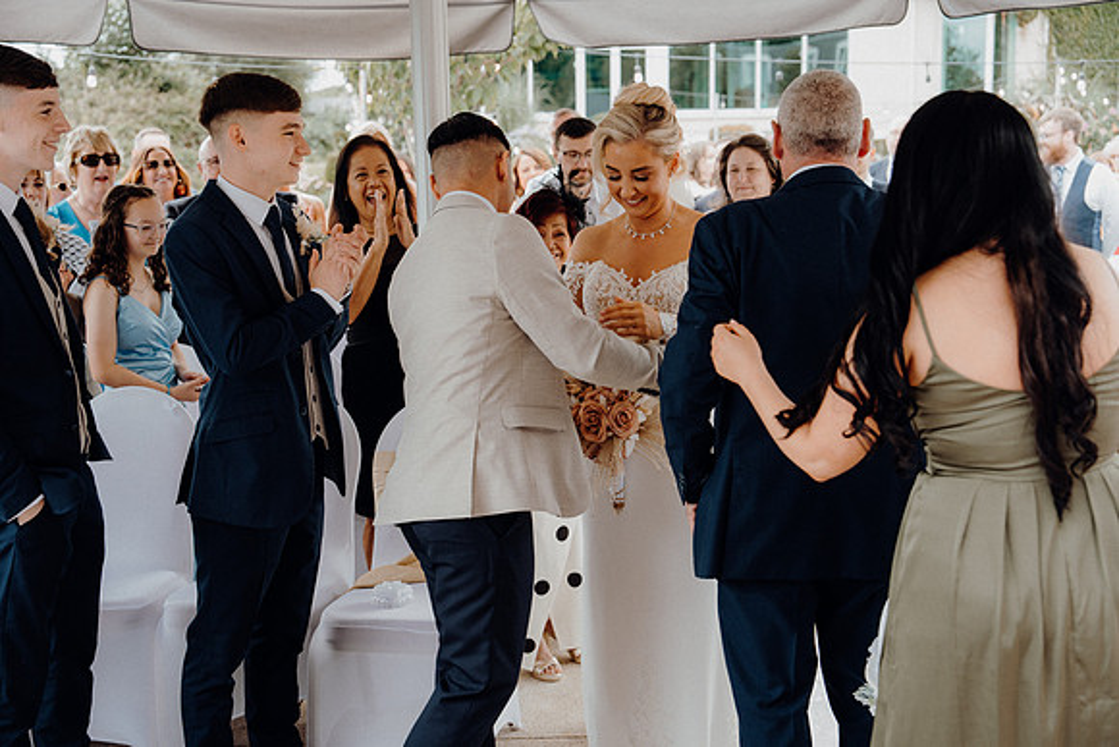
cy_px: 374
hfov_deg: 43.6
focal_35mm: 45
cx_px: 560
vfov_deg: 29.9
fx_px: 1399
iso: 200
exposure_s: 1/200
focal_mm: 45
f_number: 3.5
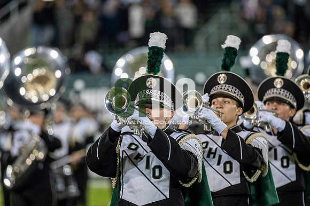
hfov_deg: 6.9
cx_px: 155
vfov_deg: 4.6
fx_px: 2582
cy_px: 103
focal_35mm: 300
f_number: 2.8
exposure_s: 1/500
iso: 1000
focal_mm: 200
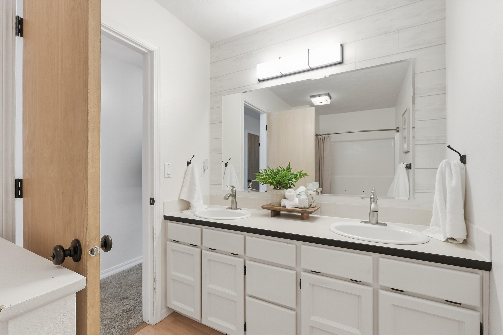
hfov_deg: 96.7
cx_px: 252
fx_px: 224
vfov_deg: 73.7
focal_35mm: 16
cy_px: 168
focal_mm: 16
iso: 100
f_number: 8
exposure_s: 1/10
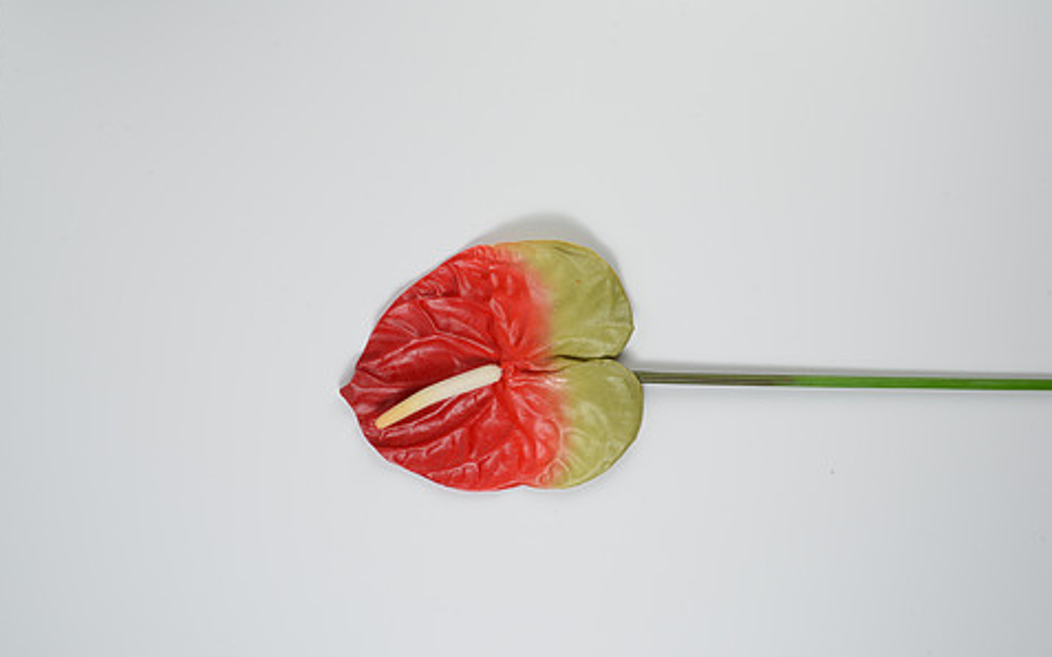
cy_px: 354
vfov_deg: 20.9
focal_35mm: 62
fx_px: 1777
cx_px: 576
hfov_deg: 32.9
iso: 125
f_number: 16
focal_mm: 50
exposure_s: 1/250
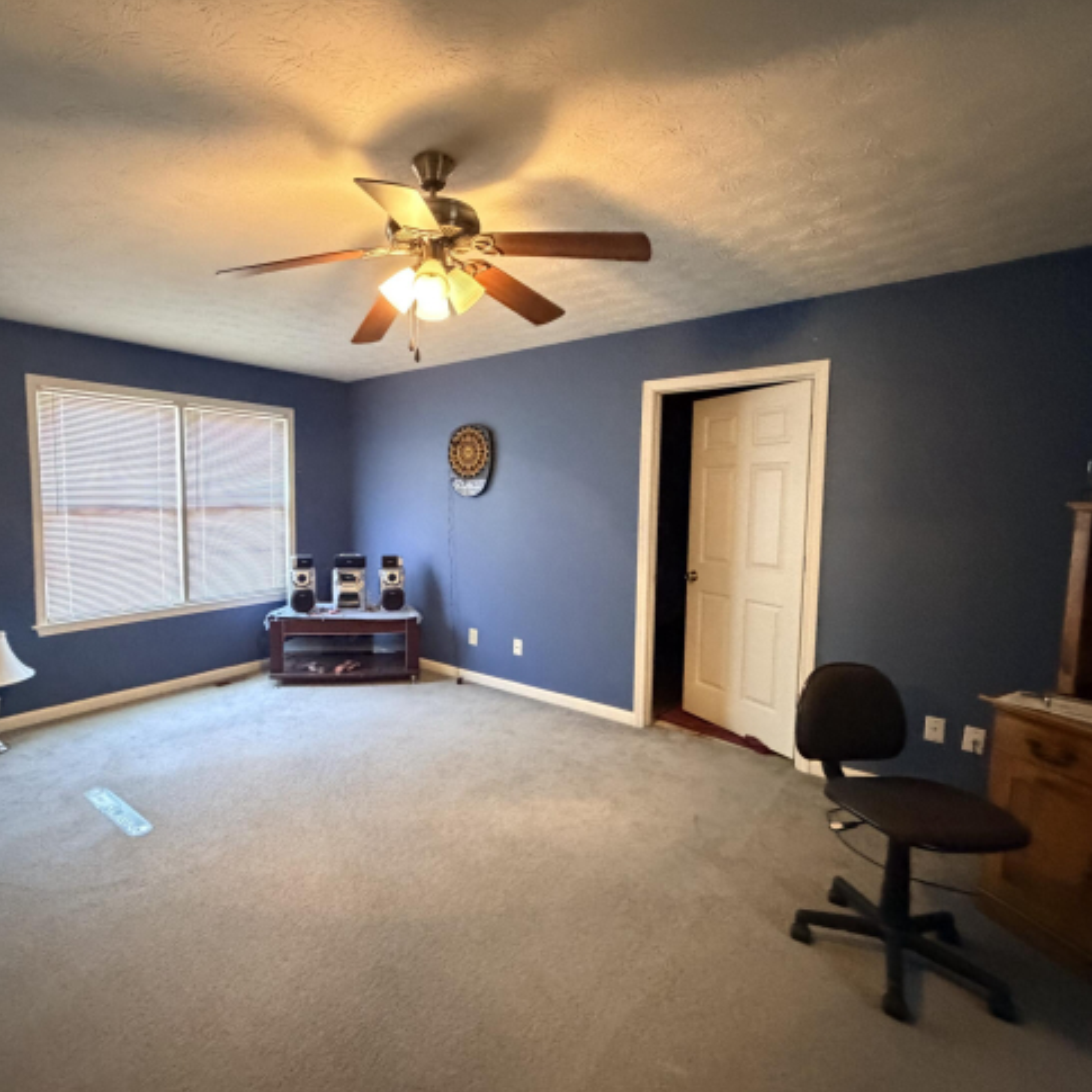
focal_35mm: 17
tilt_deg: -4.4
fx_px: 607
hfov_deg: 83.0
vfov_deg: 84.0
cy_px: 540
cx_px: 438
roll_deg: -0.2
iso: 1250
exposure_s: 1/60
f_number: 2.2
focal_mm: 2.22
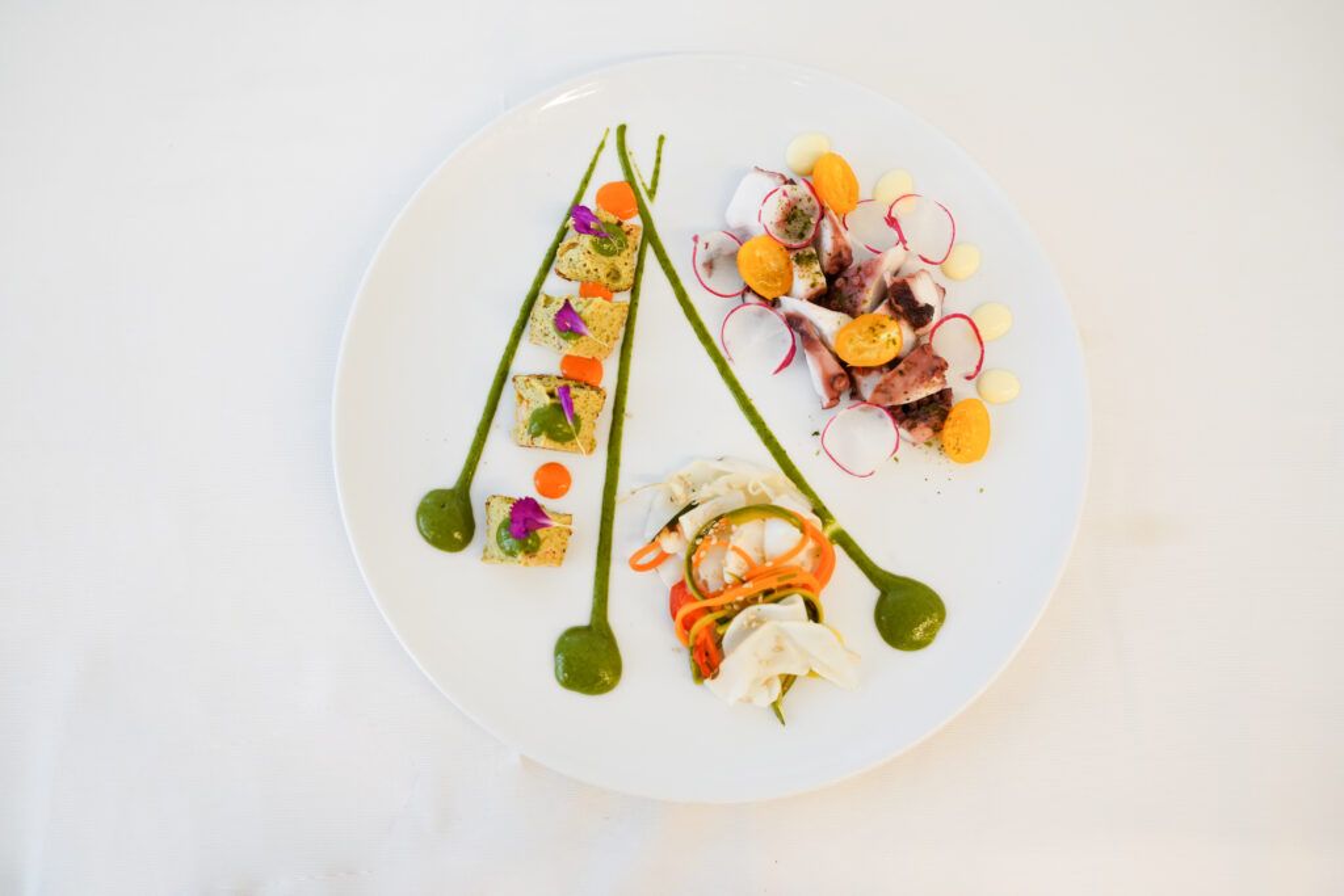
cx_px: 672
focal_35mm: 35
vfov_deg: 37.9
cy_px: 448
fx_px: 1307
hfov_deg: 54.4
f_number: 3.2
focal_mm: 35
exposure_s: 1/160
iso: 1600
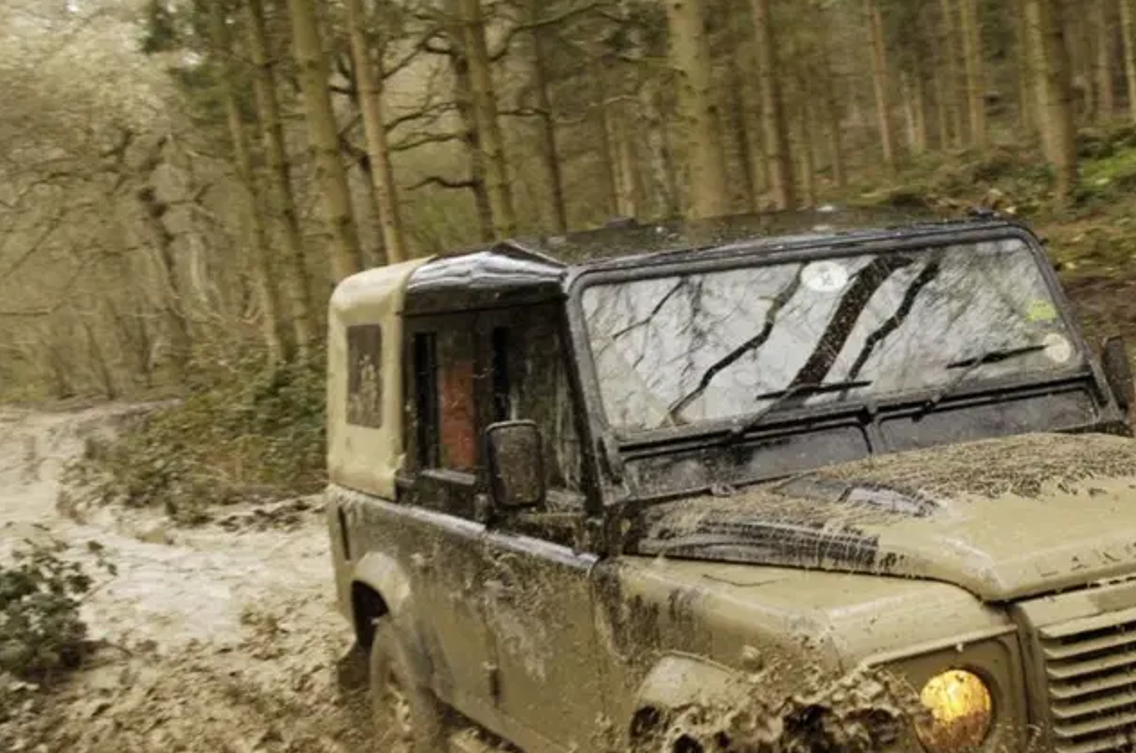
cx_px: 732
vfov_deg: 23.5
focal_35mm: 57
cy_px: 527
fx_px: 1795
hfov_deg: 34.9
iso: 400
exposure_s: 1/200
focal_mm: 20
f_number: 5.6
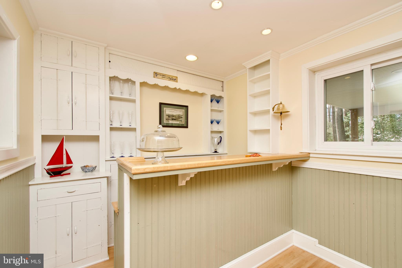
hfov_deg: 100.4
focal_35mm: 15
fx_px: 167
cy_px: 134
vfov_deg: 77.3
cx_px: 201
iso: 320
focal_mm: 10
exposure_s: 1/80
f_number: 7.1
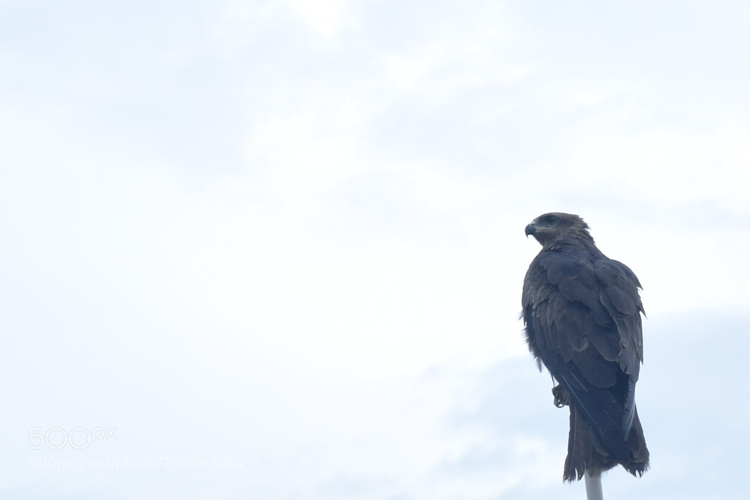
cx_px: 375
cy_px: 250
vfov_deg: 16.6
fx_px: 1719
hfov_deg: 24.6
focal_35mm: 82
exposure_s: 1/80
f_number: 5.6
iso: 160
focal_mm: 55
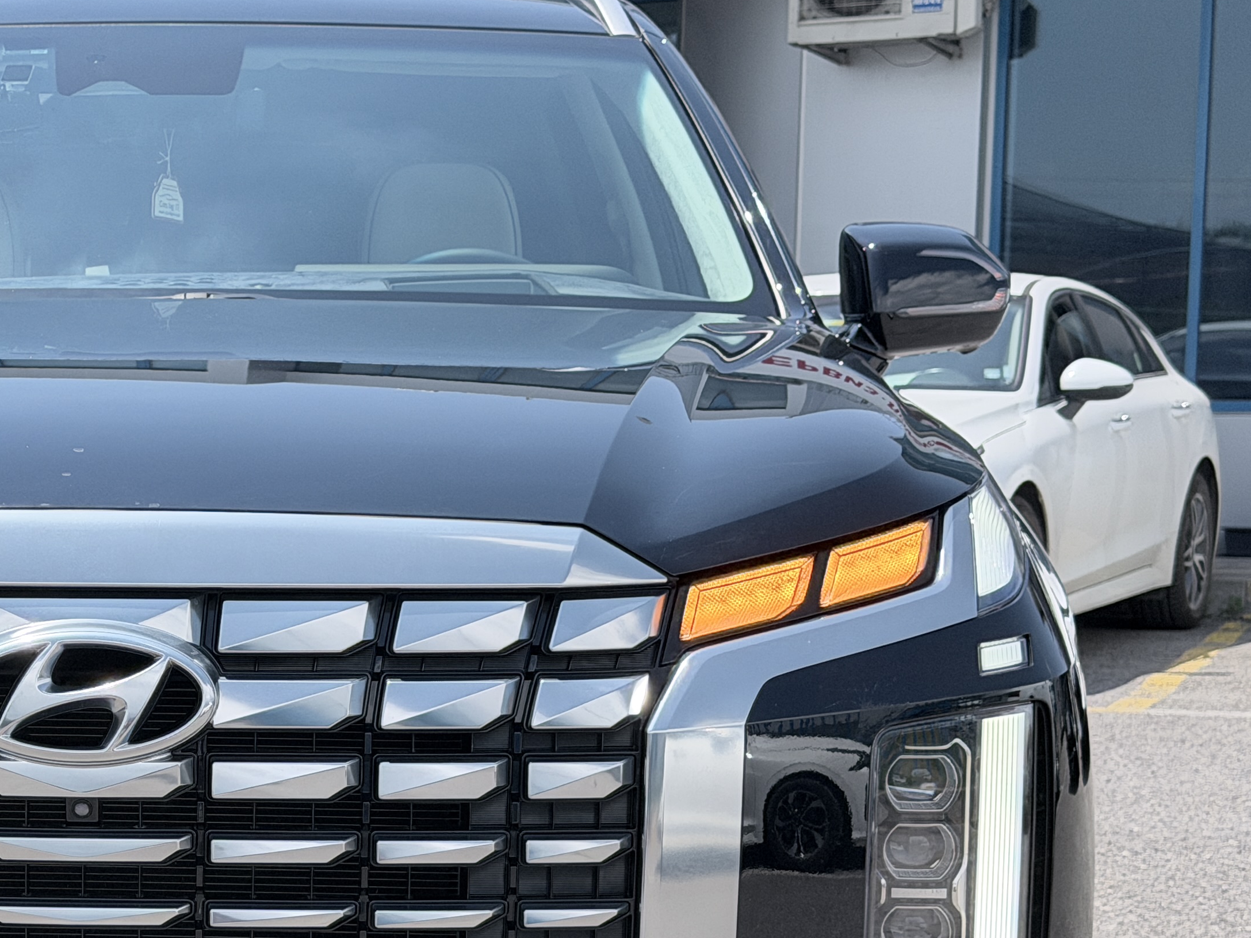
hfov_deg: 21.5
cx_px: 135
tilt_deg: -5.6
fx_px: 3216
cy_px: 733
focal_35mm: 89
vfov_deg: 16.5
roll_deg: +0.0
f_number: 1.78
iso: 100
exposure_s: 1/4587
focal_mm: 6.76
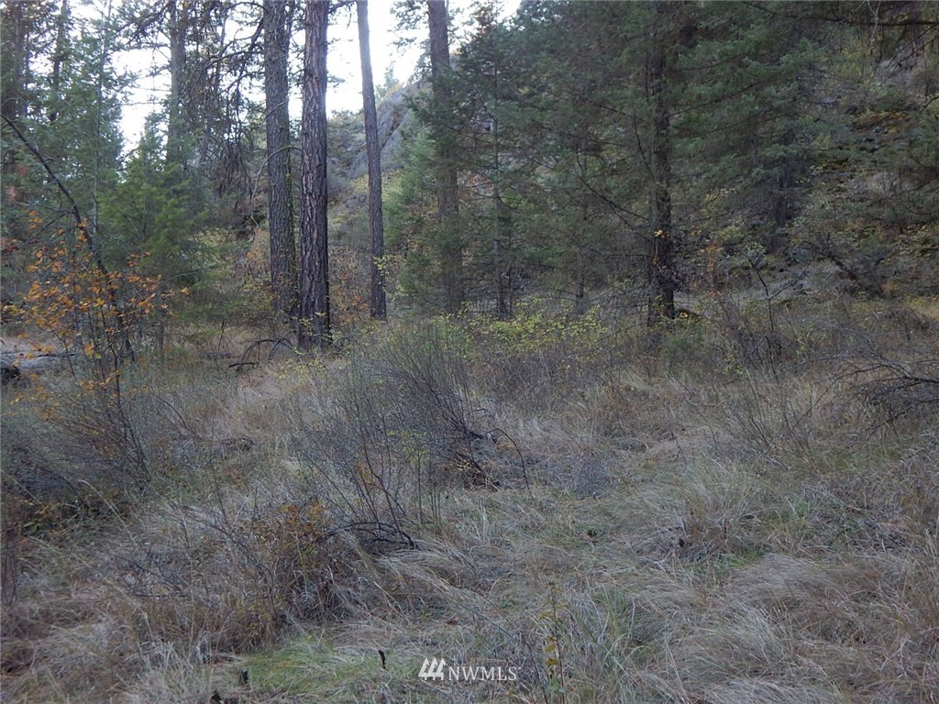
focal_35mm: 43
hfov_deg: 43.9
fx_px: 1166
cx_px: 470
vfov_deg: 33.6
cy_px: 352
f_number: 3.6
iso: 125
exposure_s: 1/40
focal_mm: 7.7
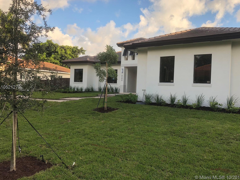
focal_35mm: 29
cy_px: 87
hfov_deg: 61.7
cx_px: 121
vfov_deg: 48.2
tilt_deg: +0.7
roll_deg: -1.8
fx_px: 201
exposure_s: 1/405
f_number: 1.8
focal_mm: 3.99
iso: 20
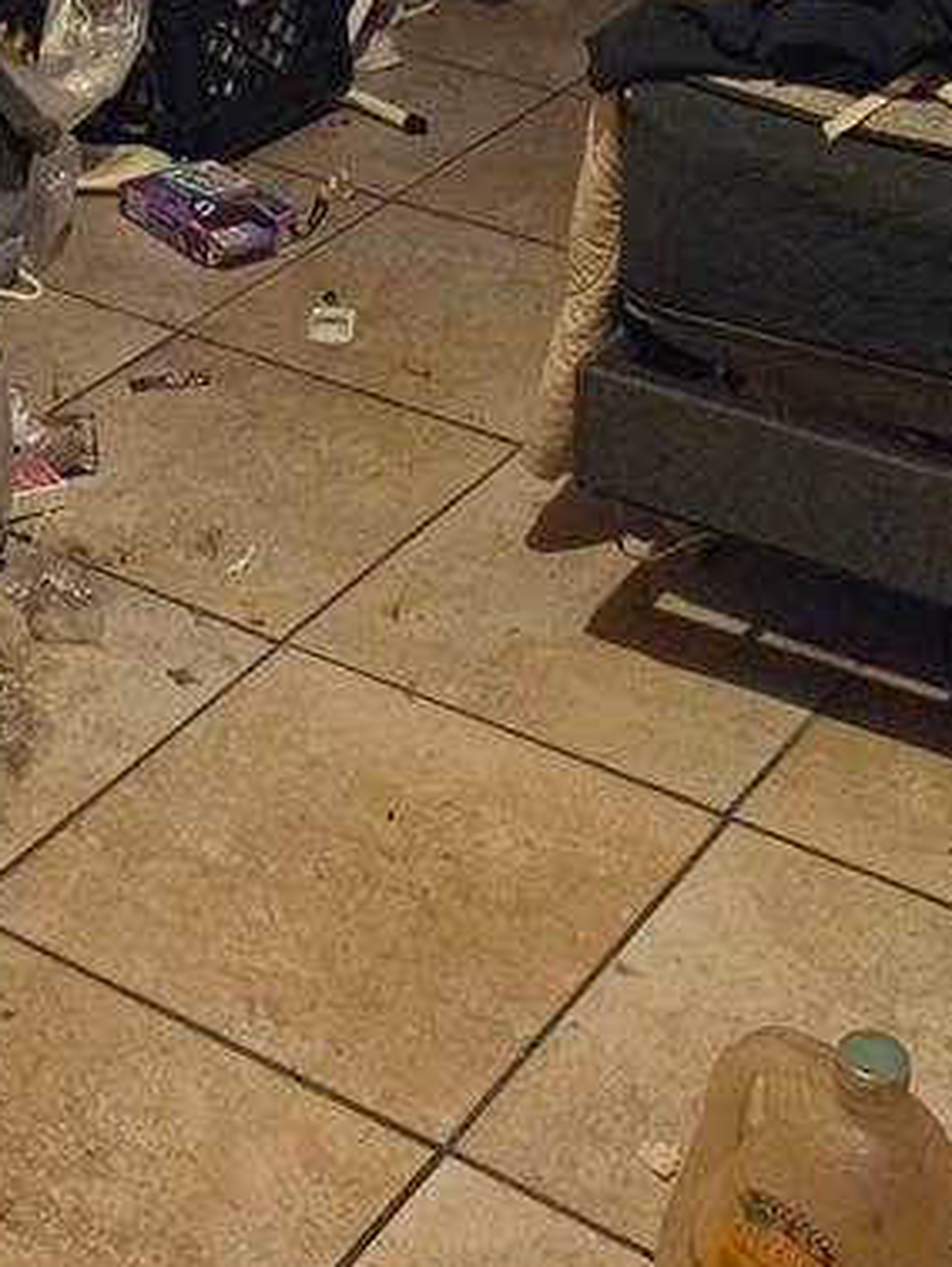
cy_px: -704
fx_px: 2674
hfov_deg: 20.1
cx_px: 285
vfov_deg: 21.6
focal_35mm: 73
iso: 800
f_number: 1.4
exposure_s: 1/120
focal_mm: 6.5
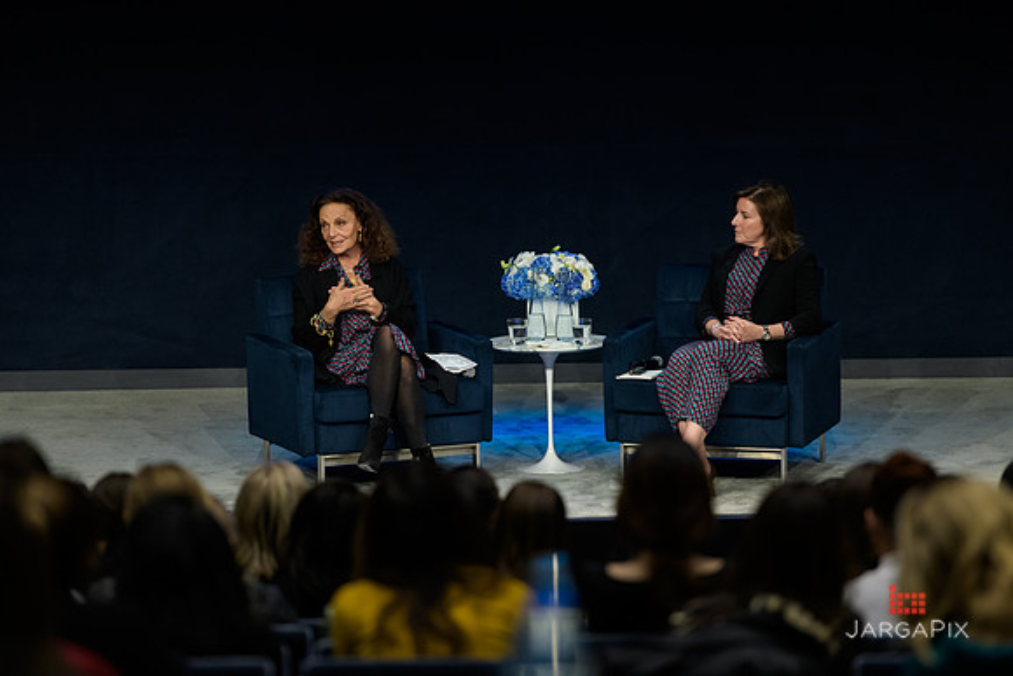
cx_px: 506
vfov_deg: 6.9
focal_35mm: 200
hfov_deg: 10.3
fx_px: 5629
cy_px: 338
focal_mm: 200
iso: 1000
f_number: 3.2
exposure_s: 1/200
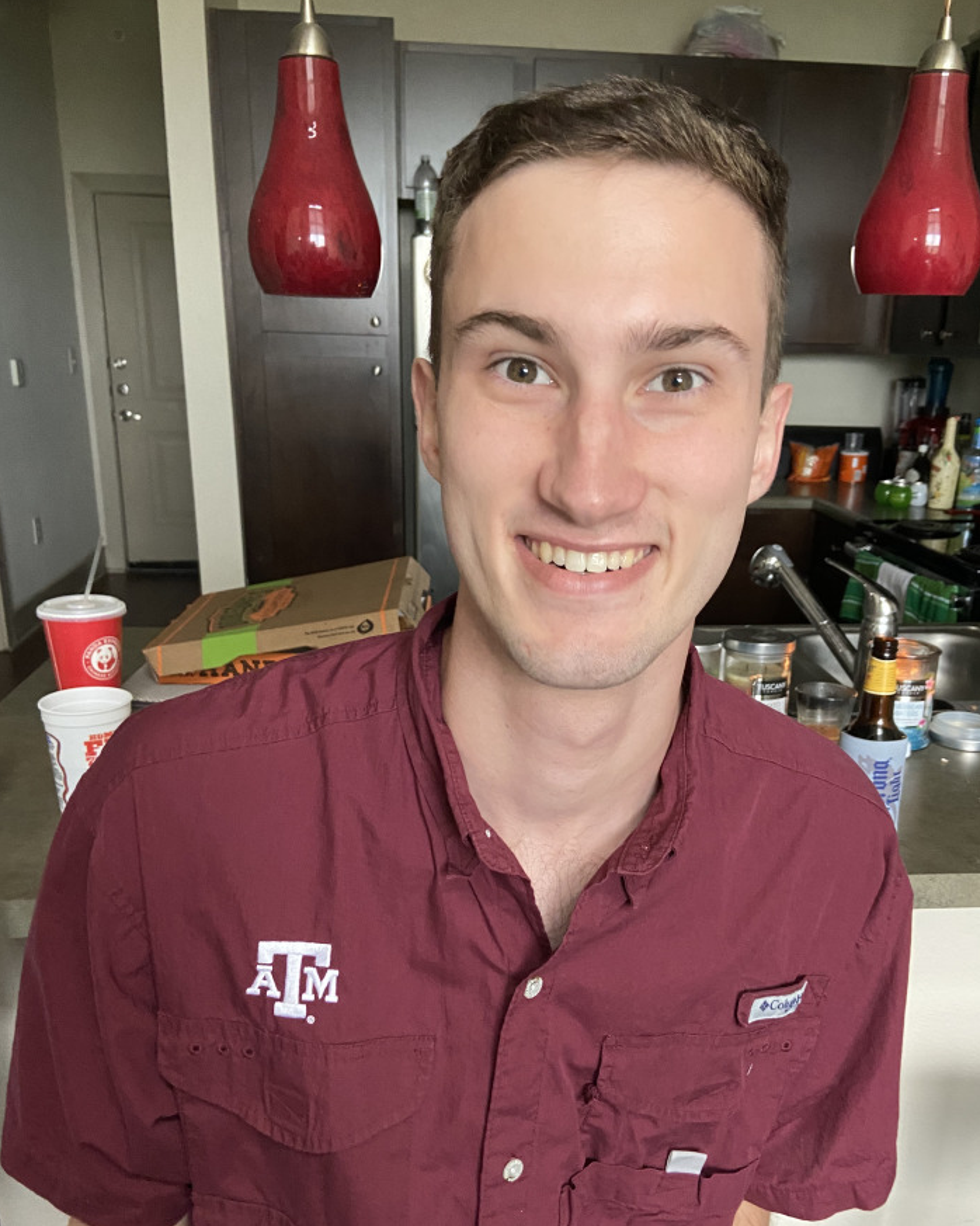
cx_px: 548
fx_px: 1124
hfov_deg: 47.0
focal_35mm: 31
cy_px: 698
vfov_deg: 57.0
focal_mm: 4.25
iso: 250
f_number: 1.8
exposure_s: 1/60
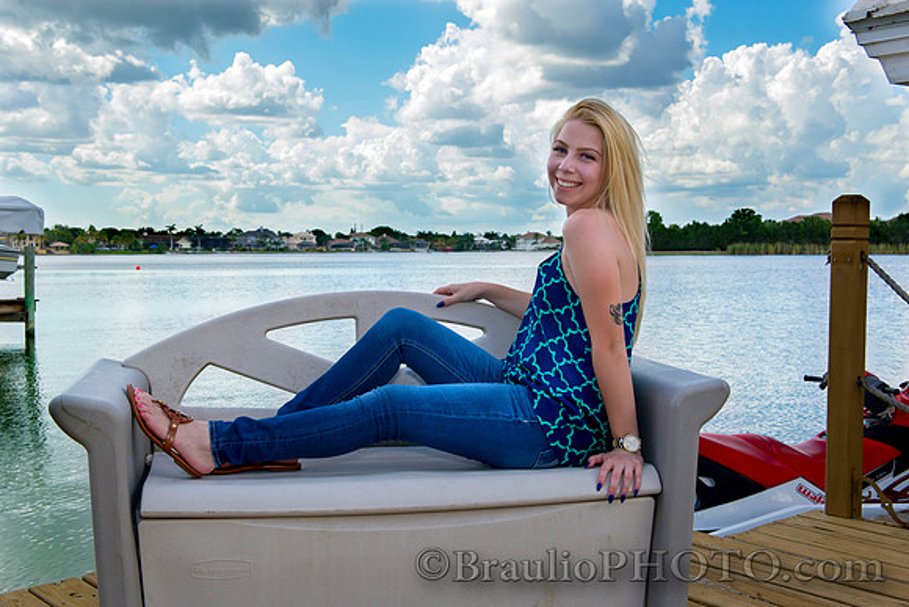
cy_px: 303
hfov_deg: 45.5
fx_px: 1084
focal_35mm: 43
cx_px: 452
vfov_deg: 31.3
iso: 320
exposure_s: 1/200
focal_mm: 40
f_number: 10
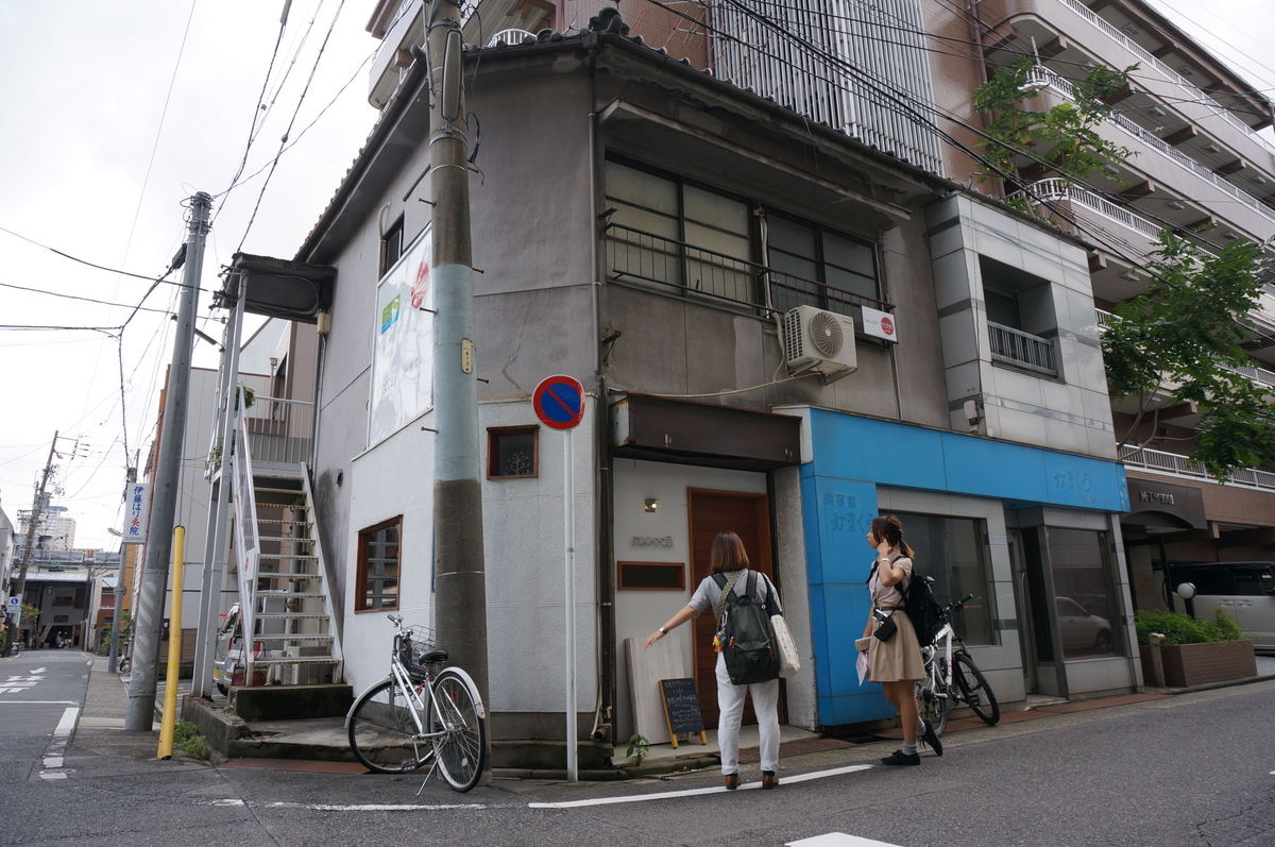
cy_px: 424
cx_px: 638
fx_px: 849
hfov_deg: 73.8
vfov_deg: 53.0
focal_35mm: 24
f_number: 5.6
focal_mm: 16
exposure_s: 1/200
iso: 100
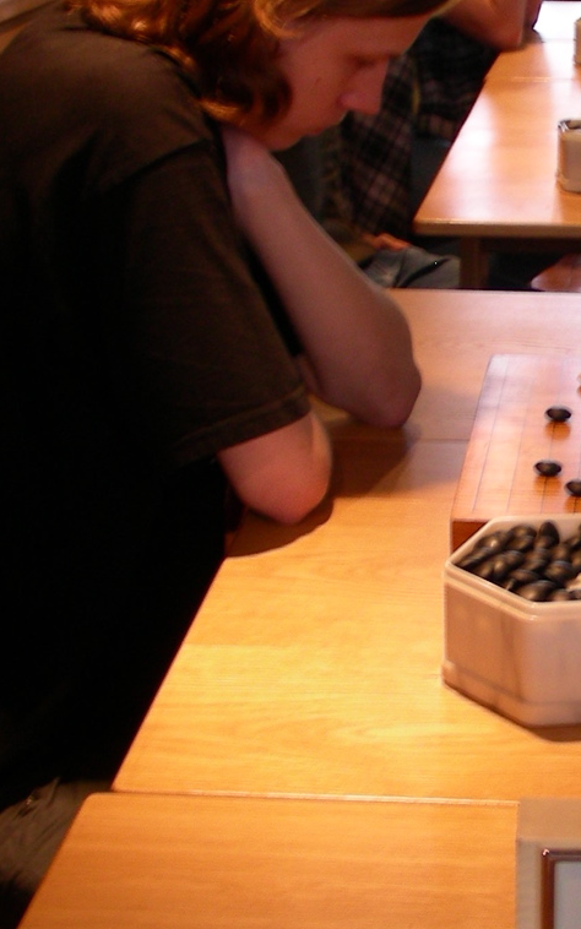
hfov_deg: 14.9
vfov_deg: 24.4
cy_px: 490
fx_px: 2153
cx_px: 670
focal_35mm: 85
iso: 50
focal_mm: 6.3
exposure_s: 1/10.7
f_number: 3.5
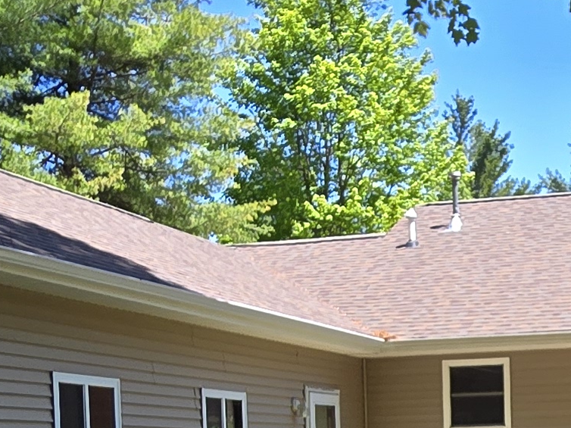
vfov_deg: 19.7
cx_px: 524
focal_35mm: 69
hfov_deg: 27.1
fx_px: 1138
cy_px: 548
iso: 50
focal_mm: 2.2
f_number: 2.2
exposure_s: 1/690
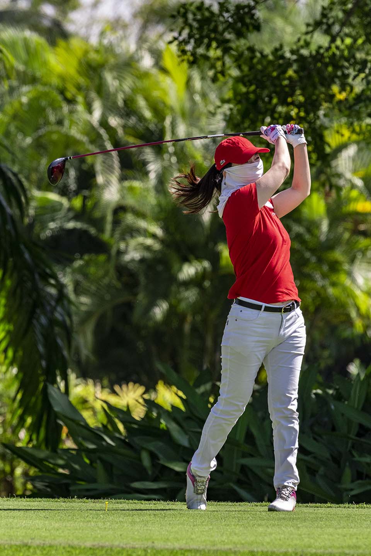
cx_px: 186
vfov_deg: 5.2
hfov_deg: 3.4
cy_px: 278
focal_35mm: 400
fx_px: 6183
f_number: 8
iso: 900
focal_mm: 400
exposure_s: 1/1600
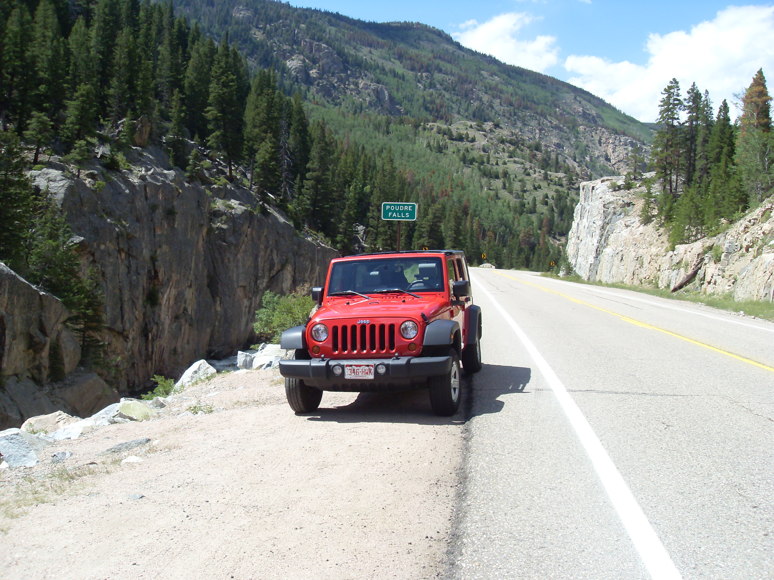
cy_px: 290
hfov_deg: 52.6
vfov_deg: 40.7
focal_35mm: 35
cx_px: 387
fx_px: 783
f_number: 7
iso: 80
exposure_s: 1/180
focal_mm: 6.3
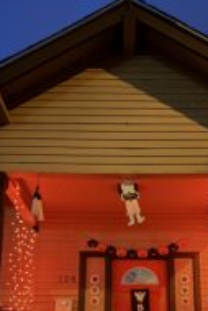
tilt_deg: +14.4
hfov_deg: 29.2
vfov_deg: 39.8
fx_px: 398
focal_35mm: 46
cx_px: 133
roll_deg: +0.8
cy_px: 277
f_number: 1.78
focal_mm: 6.76
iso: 2000
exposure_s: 1/9
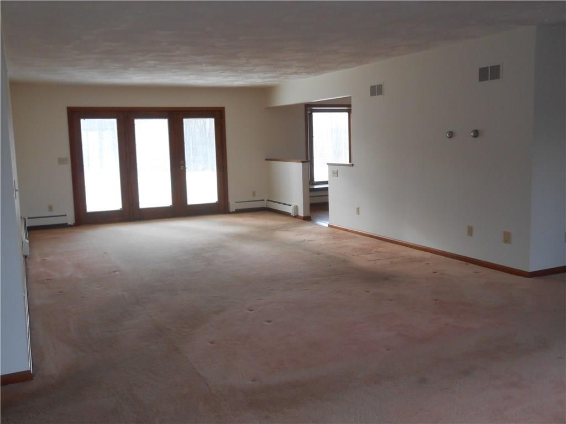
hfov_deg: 54.0
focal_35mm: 34
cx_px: 283
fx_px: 556
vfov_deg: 41.8
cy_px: 212
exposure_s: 1/30
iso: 200
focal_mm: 6
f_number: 3.9
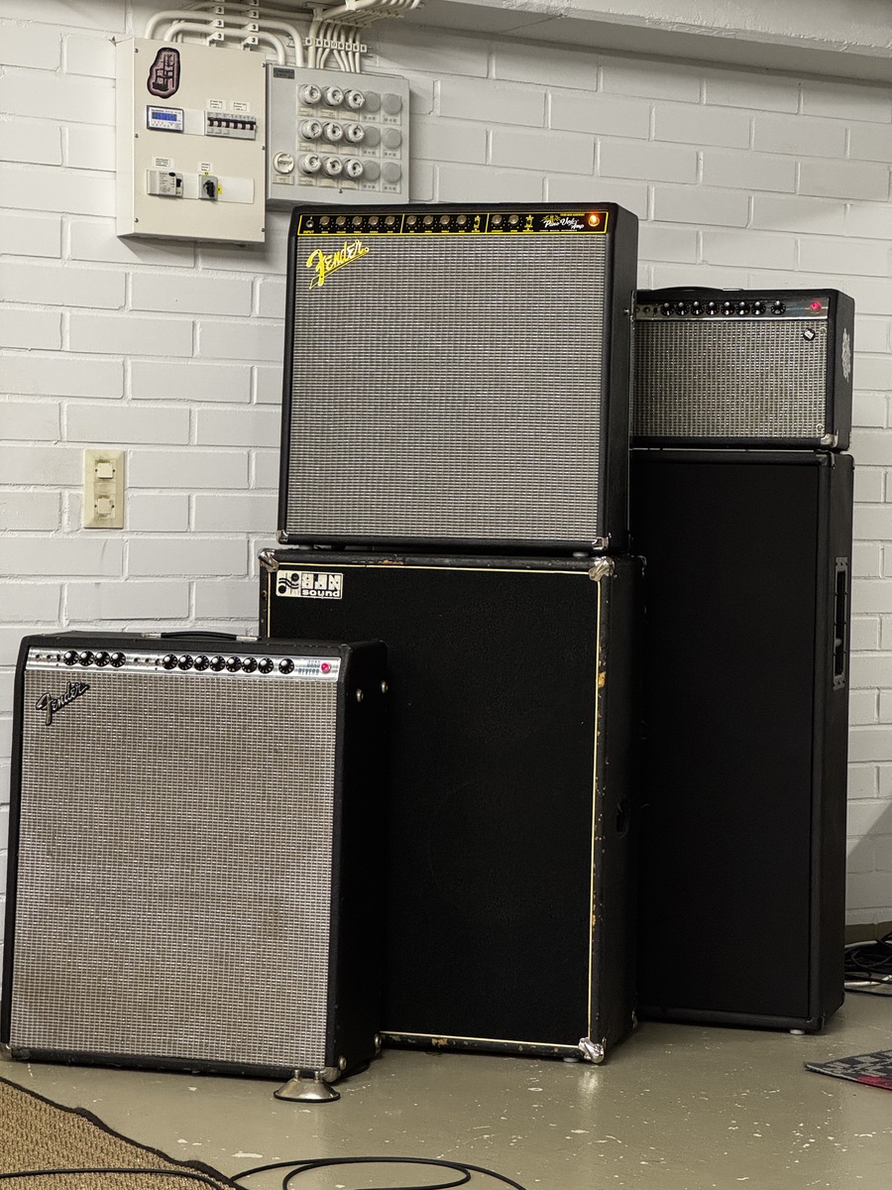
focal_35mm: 77
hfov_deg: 19.1
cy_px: 595
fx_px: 2646
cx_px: 446
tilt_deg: -2.3
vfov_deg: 25.3
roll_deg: -1.7
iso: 500
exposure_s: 1/33
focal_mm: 9
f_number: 2.8
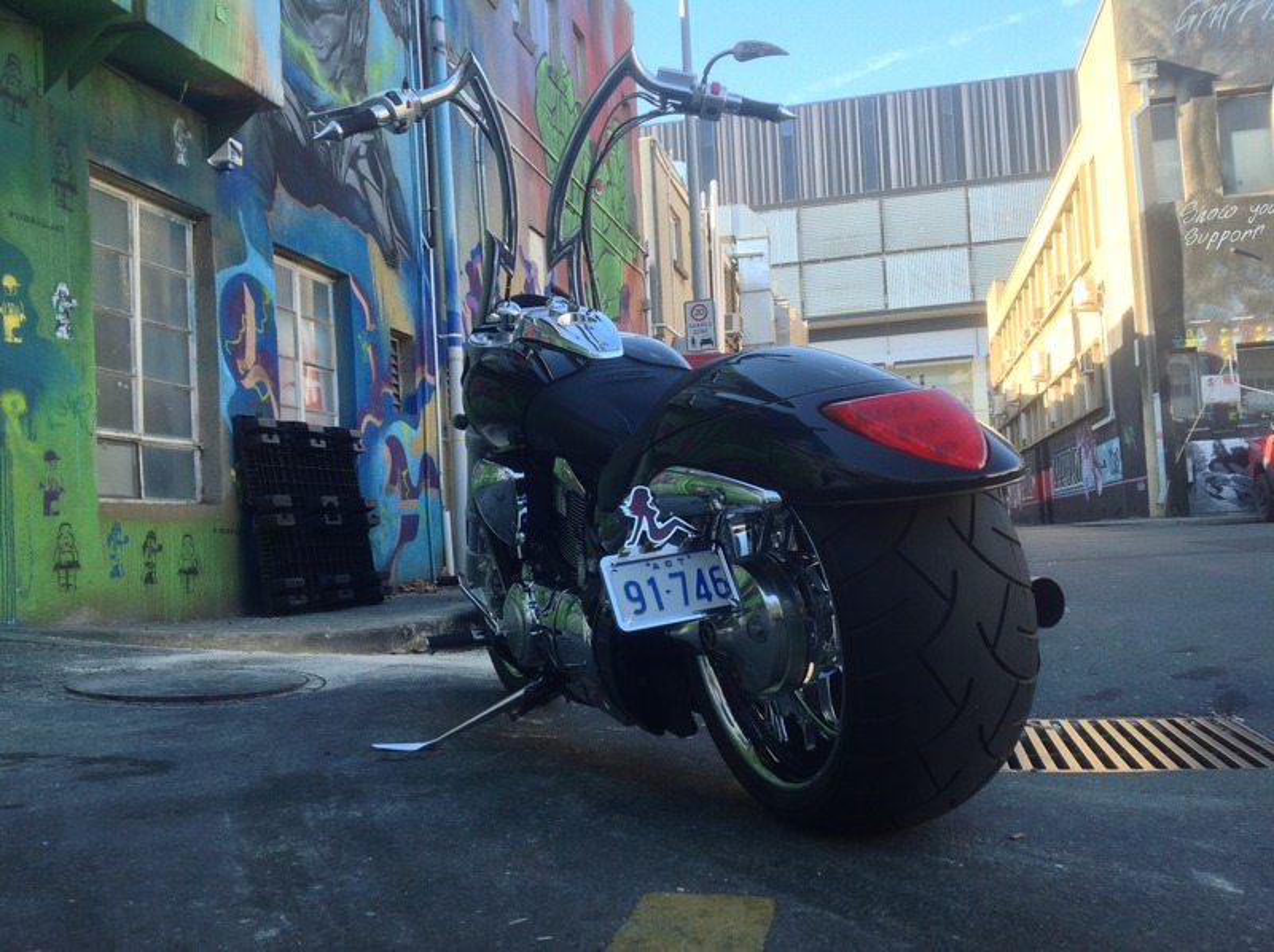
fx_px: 1287
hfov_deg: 52.7
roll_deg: +3.6
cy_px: 476
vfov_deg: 40.6
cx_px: 637
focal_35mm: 35
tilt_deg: +3.1
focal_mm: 4.28
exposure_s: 1/147
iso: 50
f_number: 2.4
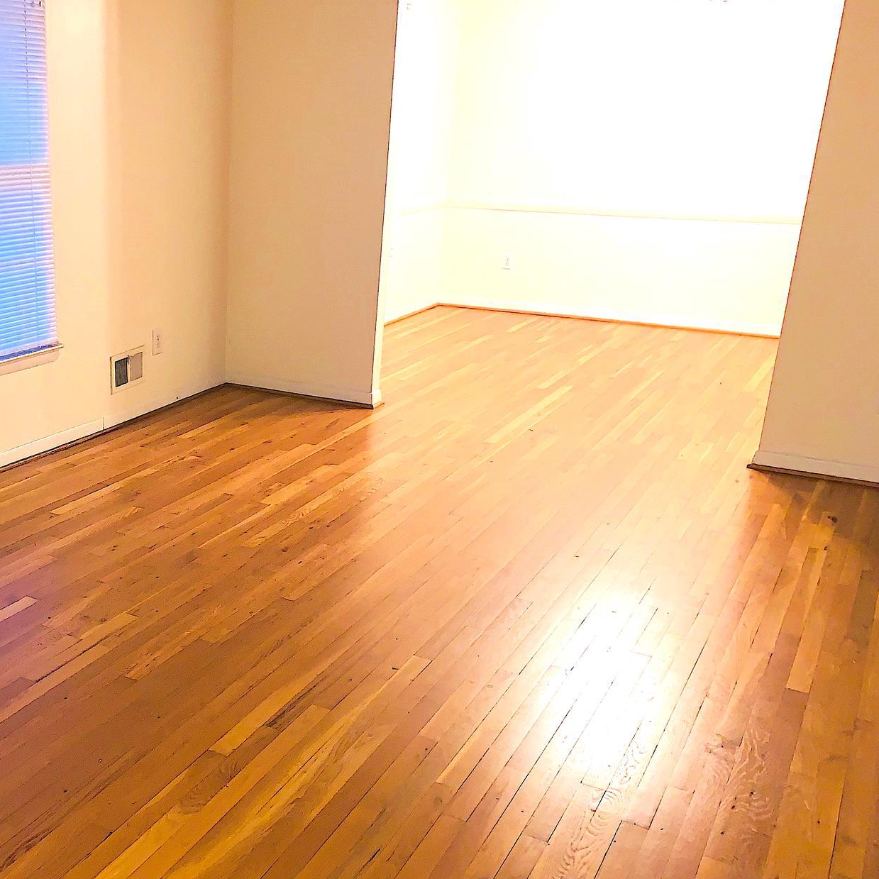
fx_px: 1092
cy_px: 516
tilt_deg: -20.3
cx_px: 164
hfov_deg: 41.8
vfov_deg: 43.7
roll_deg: +0.1
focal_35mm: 38
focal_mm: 4.25
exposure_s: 1/7
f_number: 1.8
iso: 100
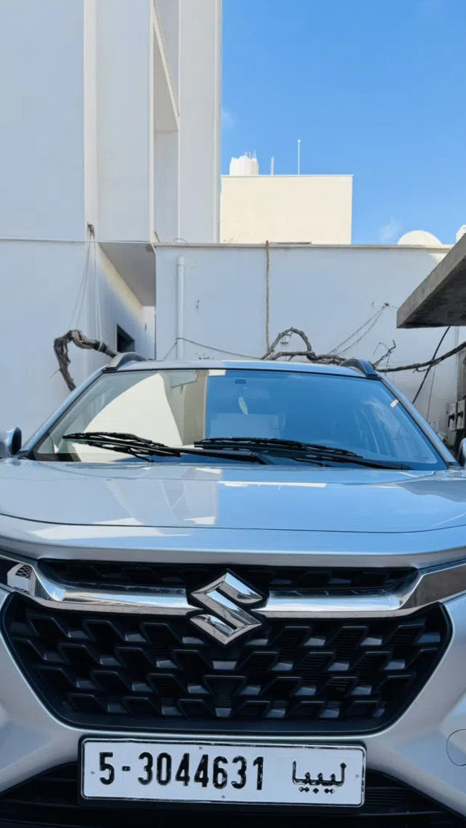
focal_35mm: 35
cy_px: 495
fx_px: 769
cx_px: 243
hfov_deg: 33.7
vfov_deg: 56.2
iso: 80
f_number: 1.78
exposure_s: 1/1456
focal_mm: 6.76
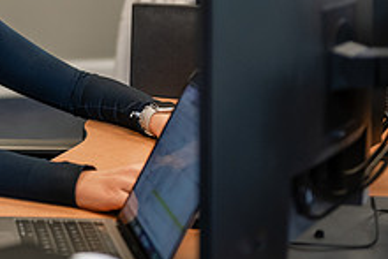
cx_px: -39
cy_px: 3
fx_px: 1564
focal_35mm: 145
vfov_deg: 9.4
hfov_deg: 13.8
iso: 1000
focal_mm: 55
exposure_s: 1/200
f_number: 2.8
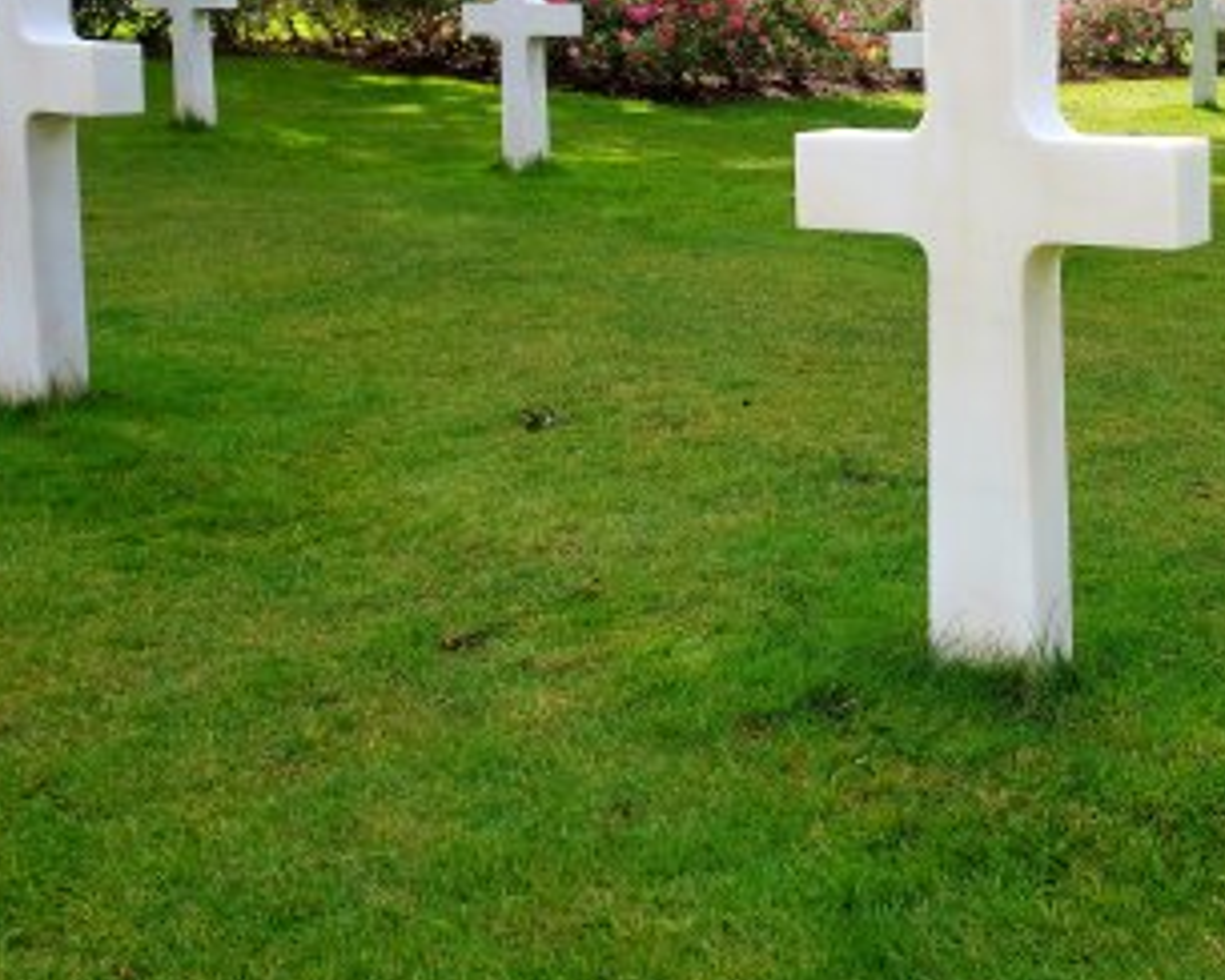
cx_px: 1040
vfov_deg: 31.4
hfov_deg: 37.6
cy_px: 219
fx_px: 1704
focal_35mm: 47
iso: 40
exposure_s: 1/833
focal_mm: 4.6
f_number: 1.8
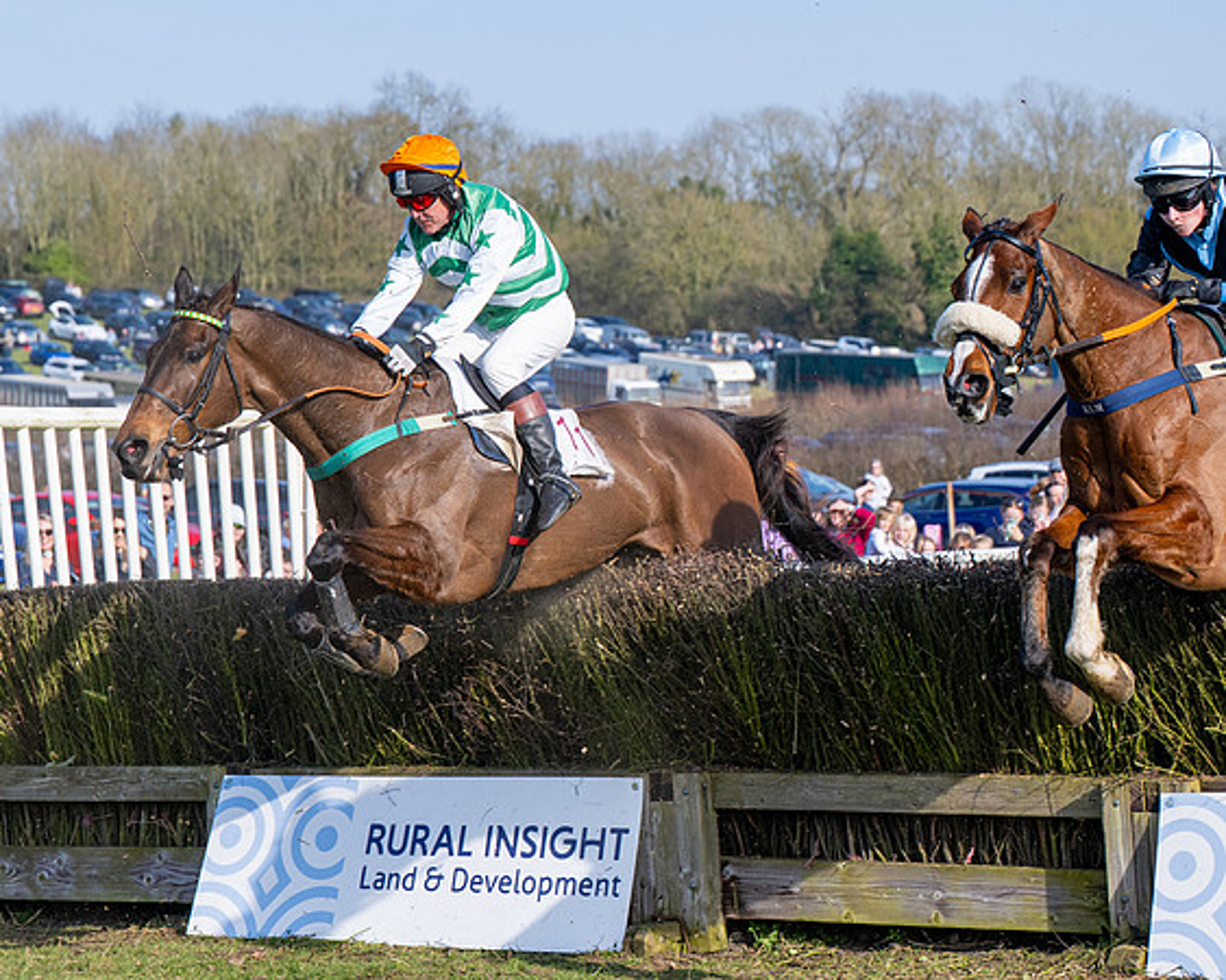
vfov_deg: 11.7
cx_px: 411
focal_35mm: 131
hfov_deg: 14.6
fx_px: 4767
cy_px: 440
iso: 200
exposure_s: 1/2000
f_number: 4
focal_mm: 70
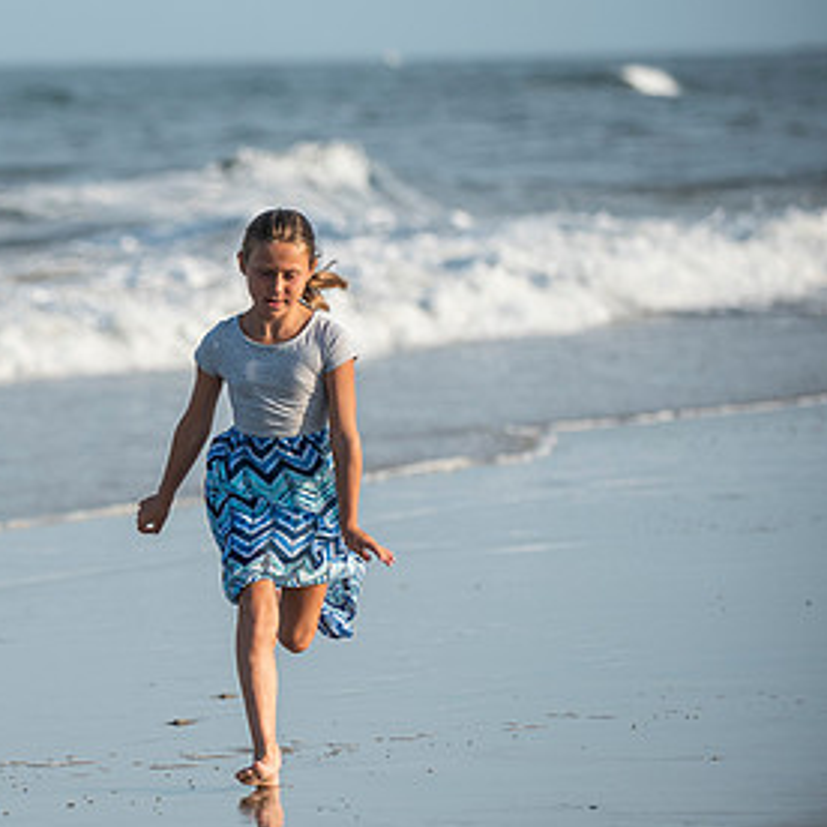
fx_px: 7244
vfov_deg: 6.5
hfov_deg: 6.5
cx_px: -36
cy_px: 436
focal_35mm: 268
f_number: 3.5
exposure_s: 1/4000
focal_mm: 150
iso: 250
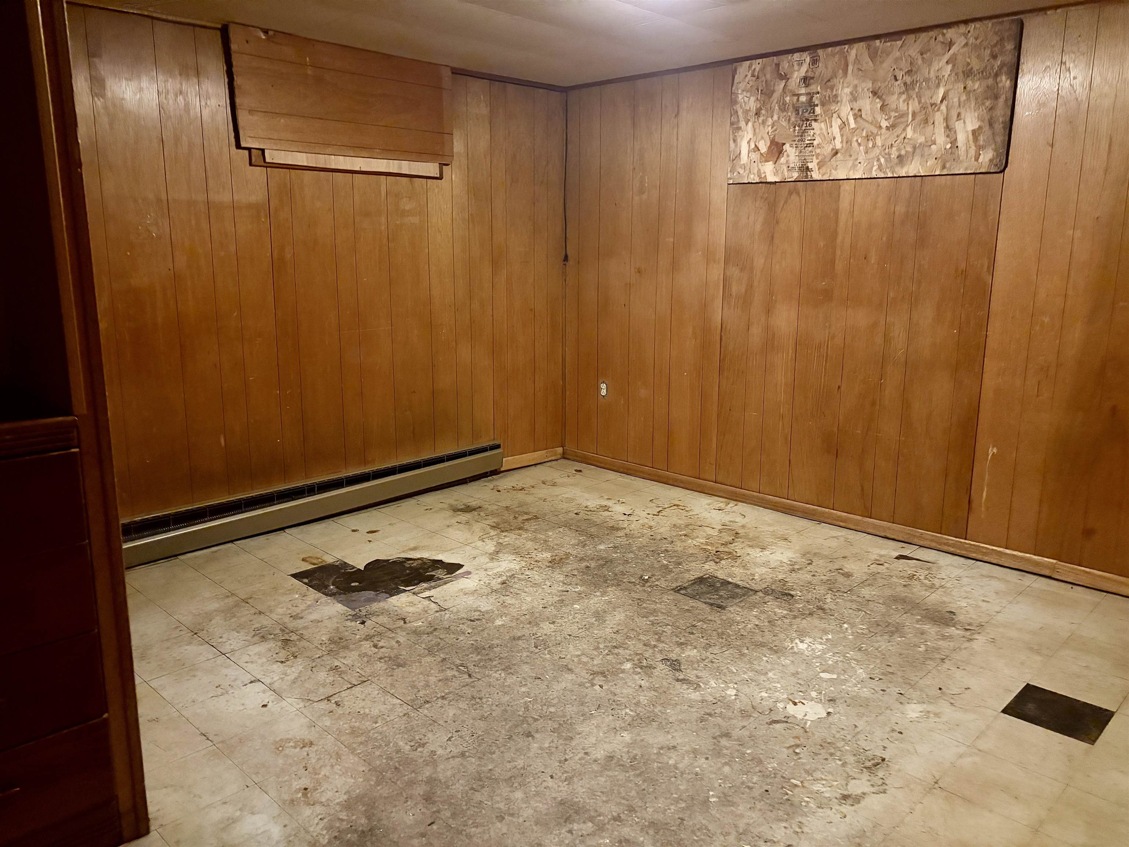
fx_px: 848
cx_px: 564
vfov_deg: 53.1
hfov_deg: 67.3
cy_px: 424
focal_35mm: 26
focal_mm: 5.96
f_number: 1.6
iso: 1000
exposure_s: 1/30
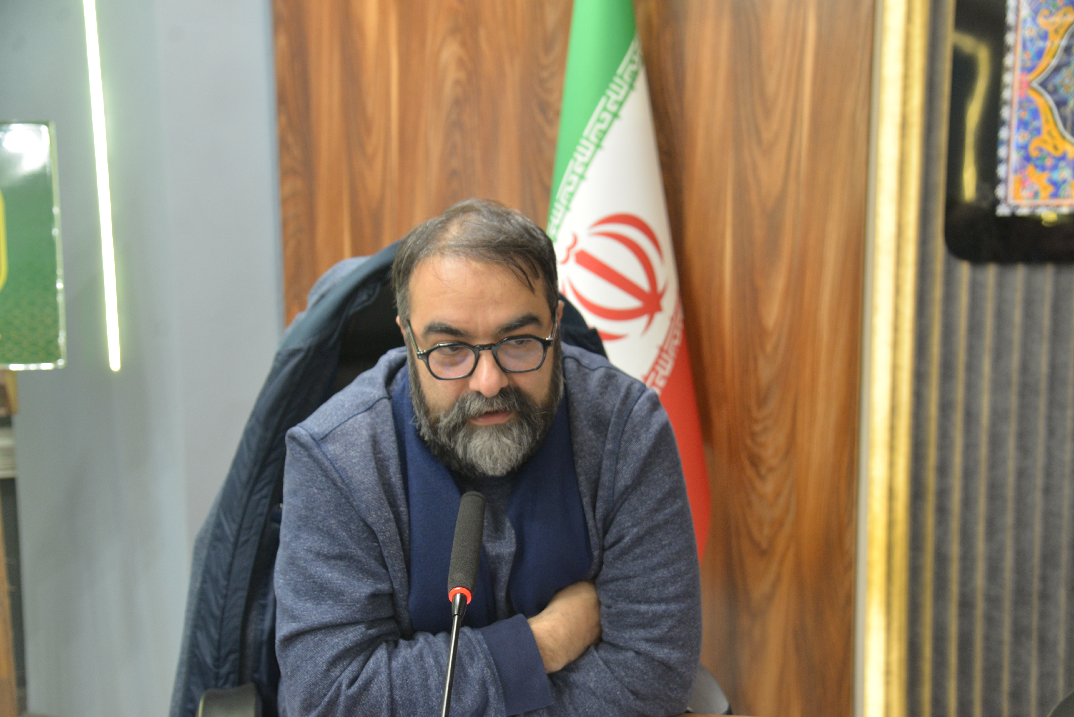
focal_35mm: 40
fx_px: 1194
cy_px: 358
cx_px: 537
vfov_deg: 33.4
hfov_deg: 48.4
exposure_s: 1/30
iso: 1000
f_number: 4
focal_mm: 40
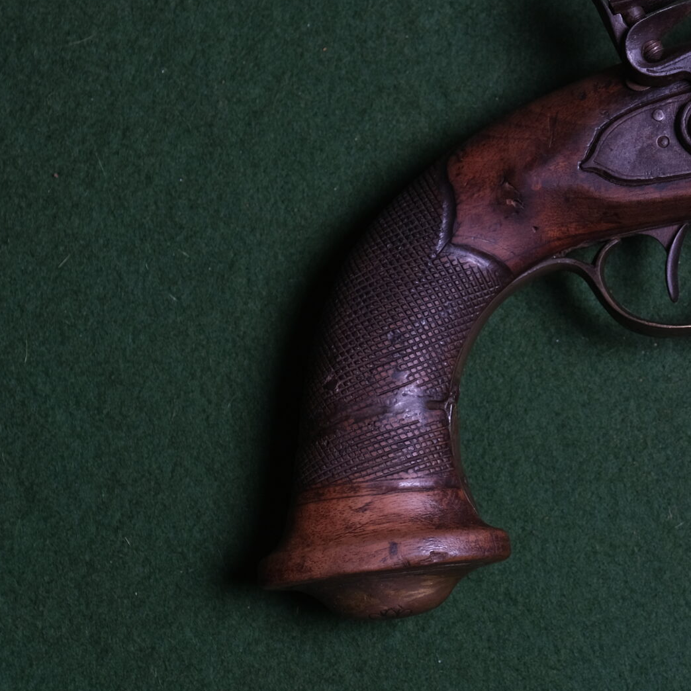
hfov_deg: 10.0
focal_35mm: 173
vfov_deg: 10.1
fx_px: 3907
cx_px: 831
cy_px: 221
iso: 320
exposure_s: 1/160
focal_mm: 55
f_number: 5.6
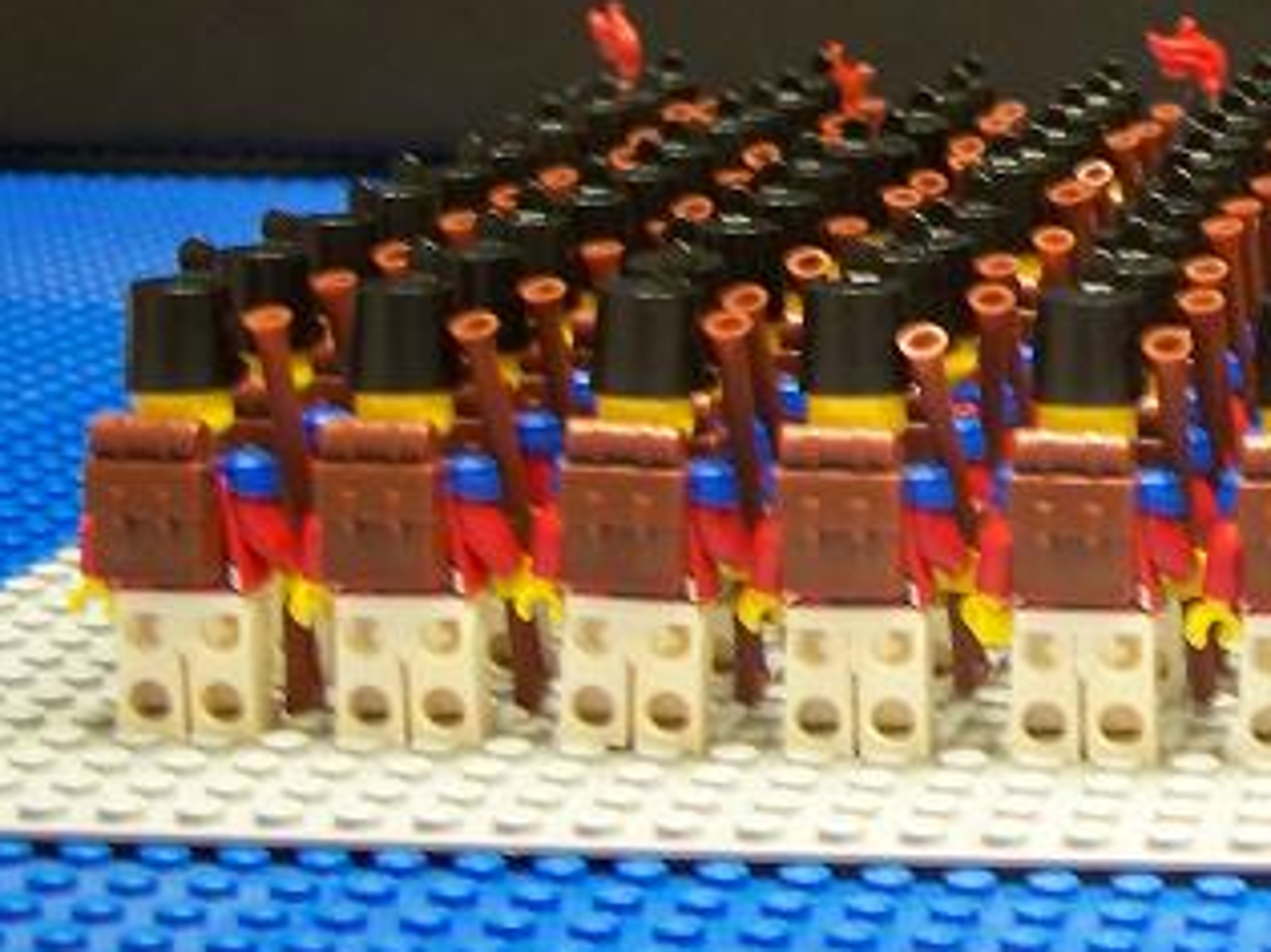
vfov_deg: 15.3
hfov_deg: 19.0
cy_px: 177
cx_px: 1626
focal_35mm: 96
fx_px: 3524
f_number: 2.8
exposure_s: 1/8
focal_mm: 7.8
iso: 200
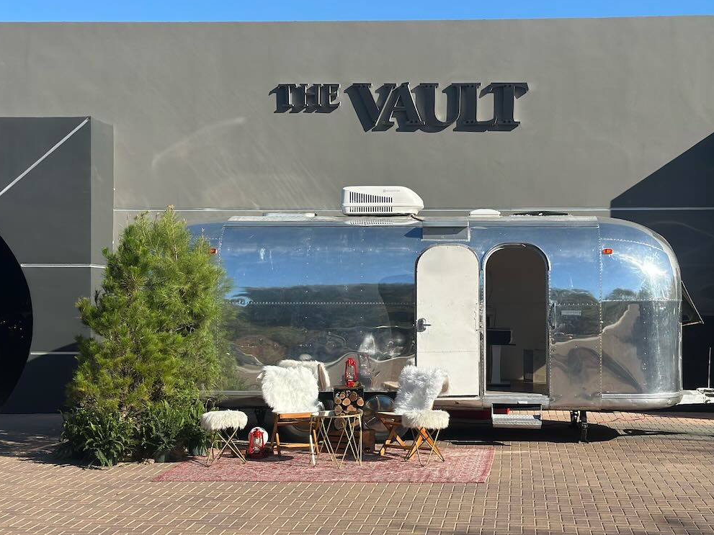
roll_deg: +0.2
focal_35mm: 62
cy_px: 285
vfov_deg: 23.6
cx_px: 418
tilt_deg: +1.3
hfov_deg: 31.1
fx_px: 1279
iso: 100
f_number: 1.78
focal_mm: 6.86
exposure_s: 1/5556
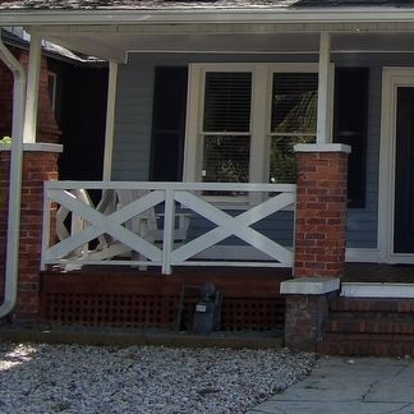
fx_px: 1150
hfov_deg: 19.7
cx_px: 431
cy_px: 51
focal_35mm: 85
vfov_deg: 20.1
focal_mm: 7
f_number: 3.7
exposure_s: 1/121
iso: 100
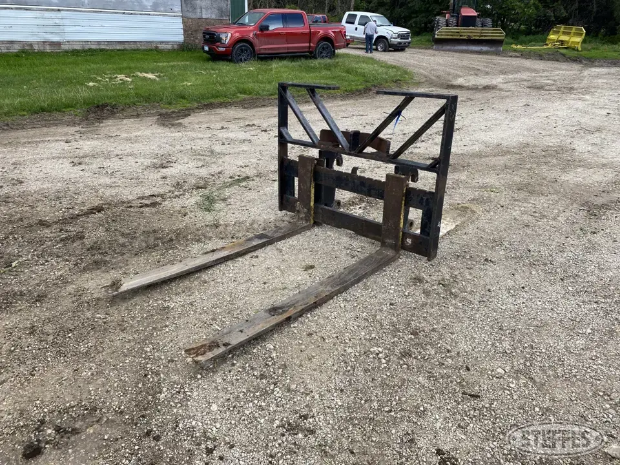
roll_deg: -1.2
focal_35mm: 26
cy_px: 232
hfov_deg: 67.3
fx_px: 466
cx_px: 310
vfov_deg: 53.1
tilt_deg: -22.9
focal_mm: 4.25
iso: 32
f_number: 1.8
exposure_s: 1/816
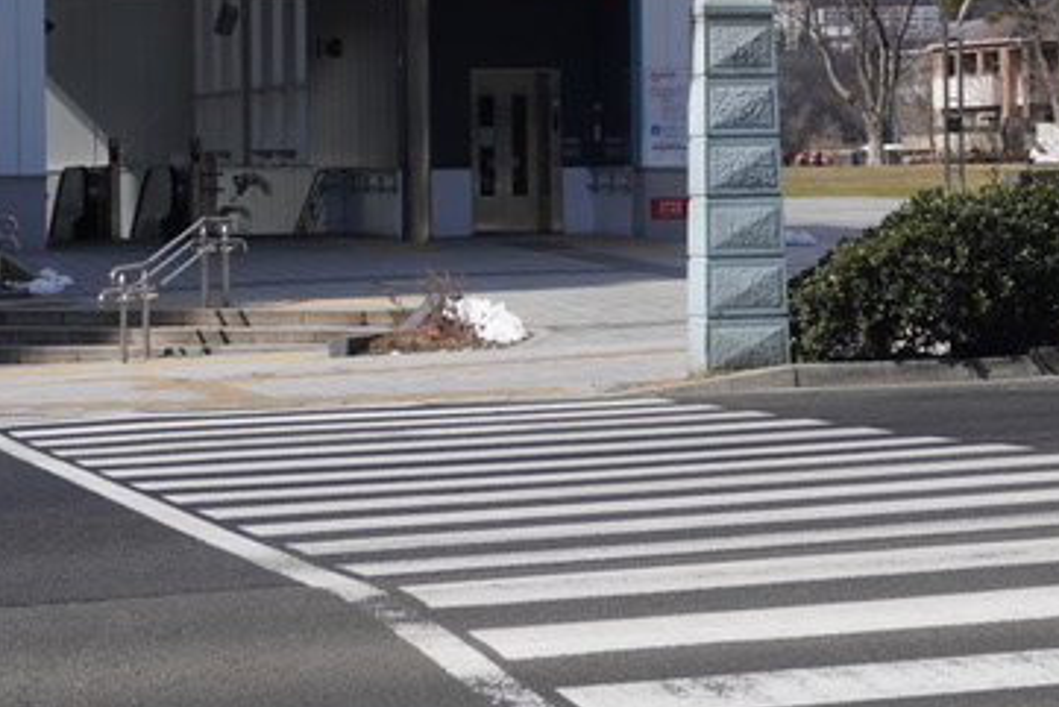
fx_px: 3412
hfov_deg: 17.6
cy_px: 114
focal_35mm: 116
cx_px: 733
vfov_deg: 11.8
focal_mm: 41
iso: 100
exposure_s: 1/320
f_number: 8
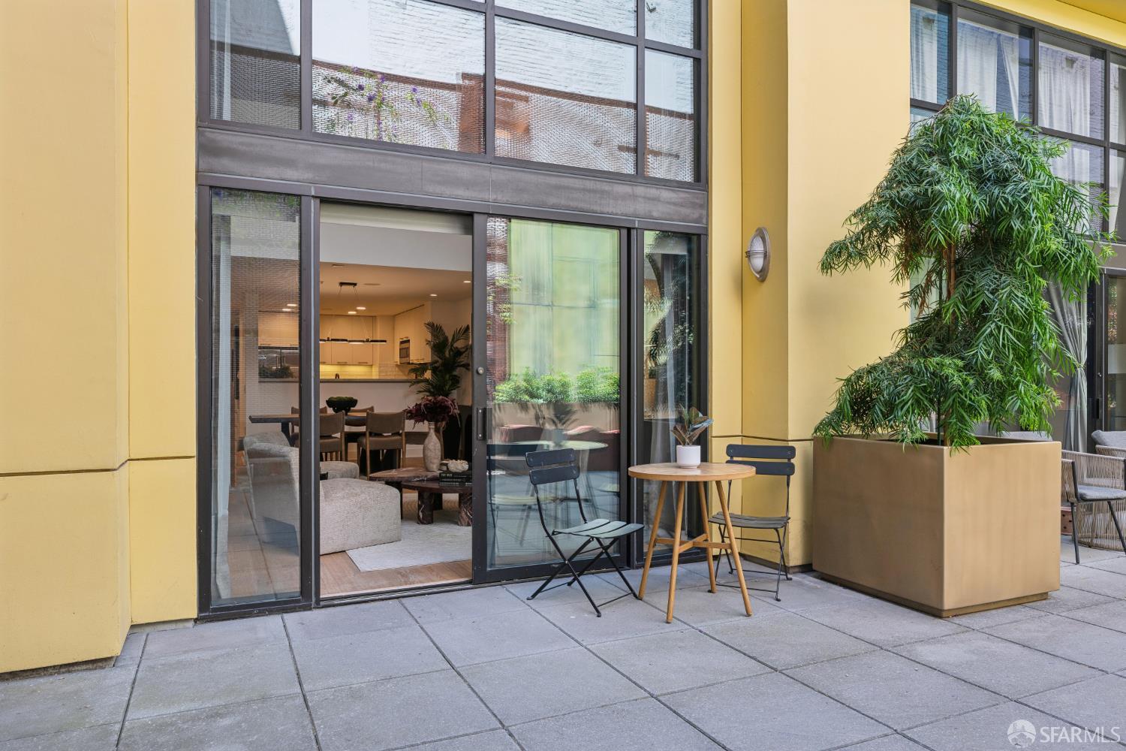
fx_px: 751
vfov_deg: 53.1
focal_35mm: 24
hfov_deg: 73.7
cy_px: 376
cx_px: 563
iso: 180
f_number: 8
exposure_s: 1/15
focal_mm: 24
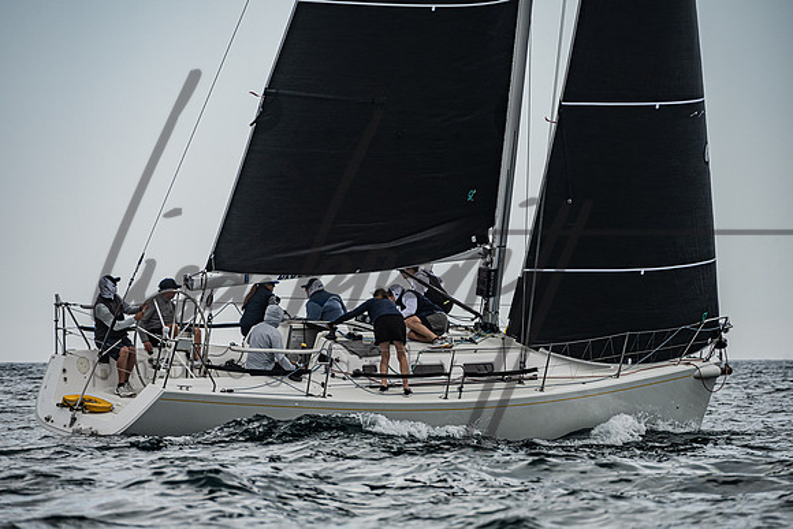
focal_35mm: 341
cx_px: 382
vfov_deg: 4.0
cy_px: 282
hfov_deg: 6.0
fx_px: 7511
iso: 400
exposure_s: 1/2500
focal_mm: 300
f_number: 8
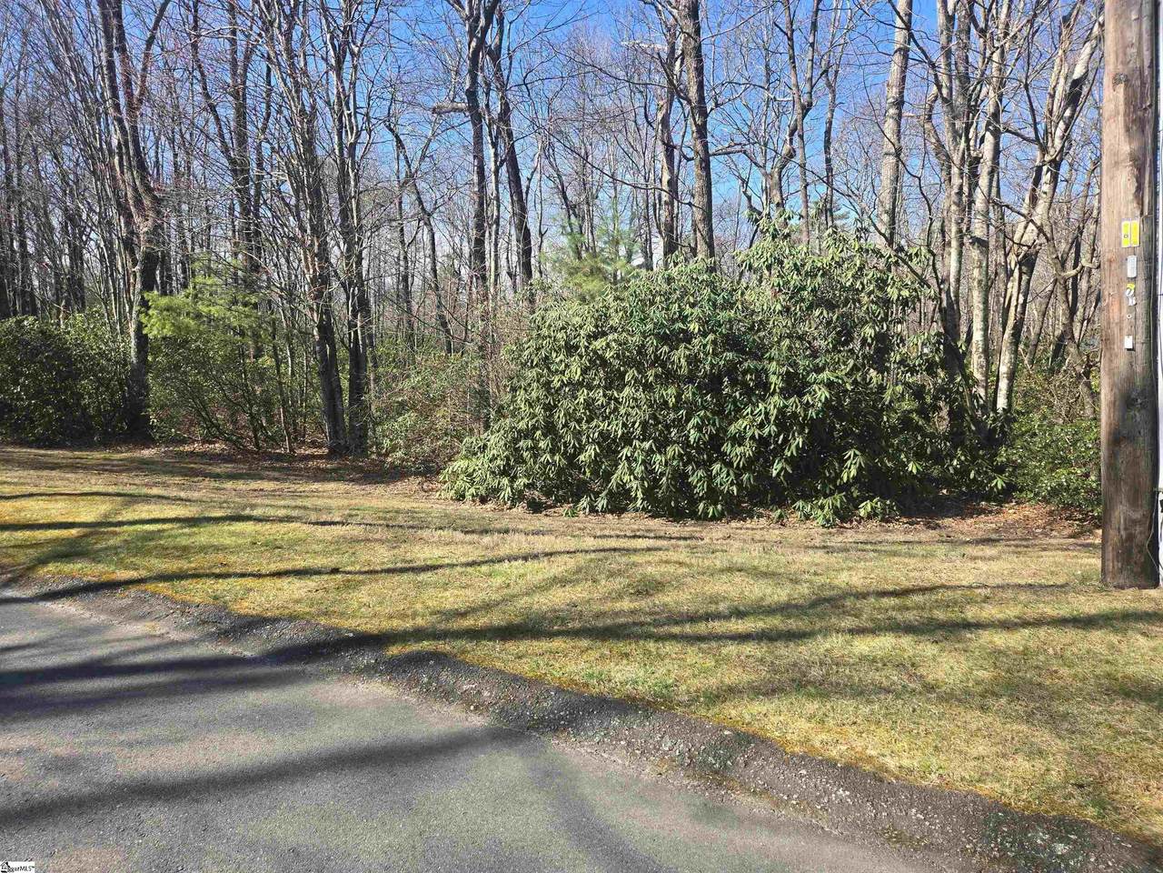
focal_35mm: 23
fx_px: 773
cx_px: 582
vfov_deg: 58.9
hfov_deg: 73.9
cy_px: 436
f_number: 1.8
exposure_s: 1/571
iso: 25
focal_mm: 5.4
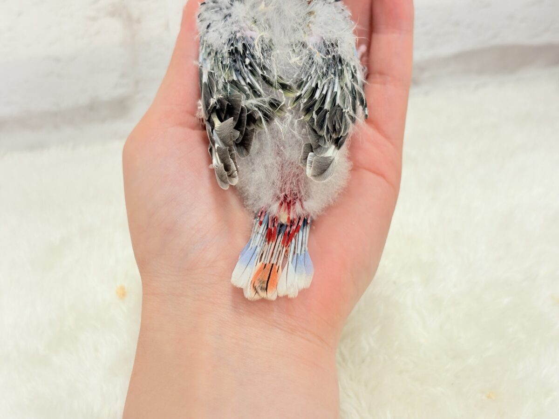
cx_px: 280
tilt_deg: -34.3
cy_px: 210
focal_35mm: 52
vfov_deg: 28.0
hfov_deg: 36.8
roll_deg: +6.1
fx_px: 840
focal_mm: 5.96
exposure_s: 1/50
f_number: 1.6
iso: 40
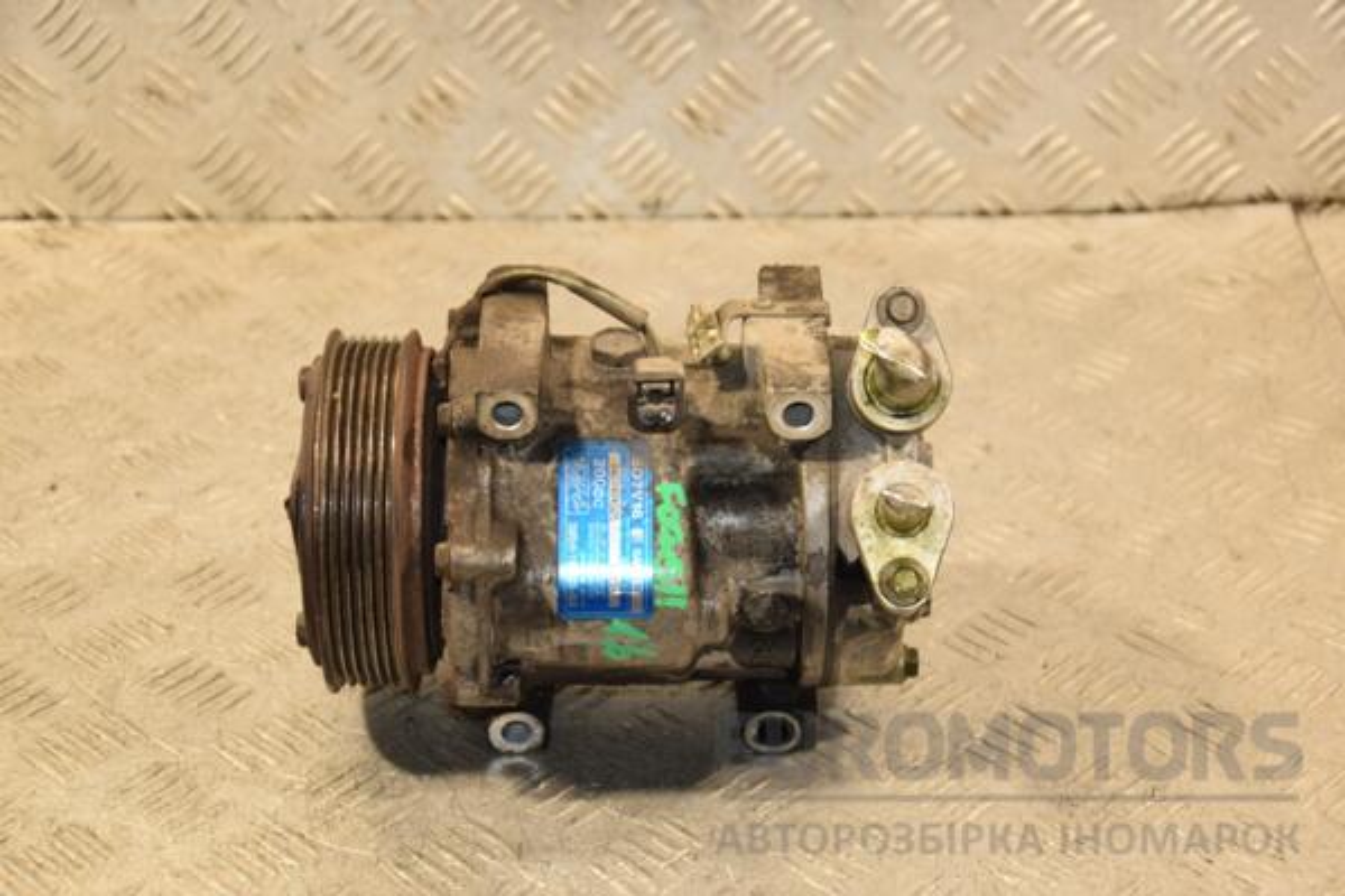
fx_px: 2802
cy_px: 448
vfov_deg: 18.2
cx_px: 672
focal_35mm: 75
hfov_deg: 27.0
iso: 800
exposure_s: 1/100
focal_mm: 50
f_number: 5
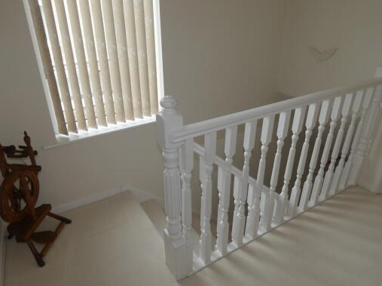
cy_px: 137
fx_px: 254
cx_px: 178
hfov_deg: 73.8
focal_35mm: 23
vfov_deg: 58.8
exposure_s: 1/60
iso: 80
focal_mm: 3.6
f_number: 3.5
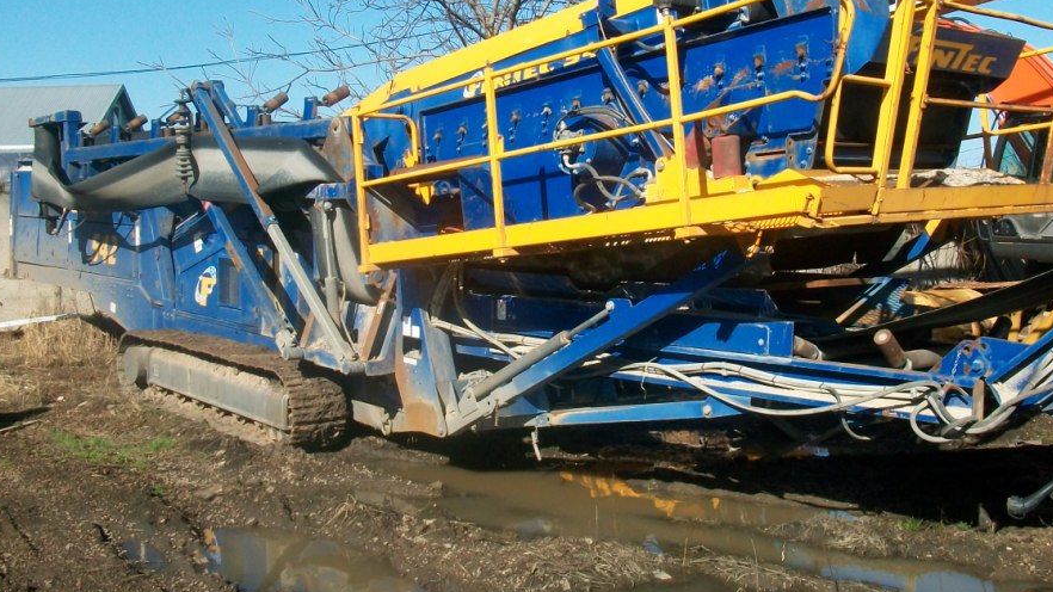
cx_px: 580
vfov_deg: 27.5
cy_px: 174
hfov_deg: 47.3
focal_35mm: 43
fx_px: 1201
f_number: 5.5
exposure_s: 1/320
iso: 80
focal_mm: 5.7
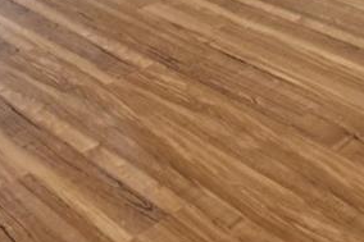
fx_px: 798
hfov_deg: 25.6
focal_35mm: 79
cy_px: -339
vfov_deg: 13.0
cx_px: 220
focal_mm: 14
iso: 400
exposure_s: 1/8
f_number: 13
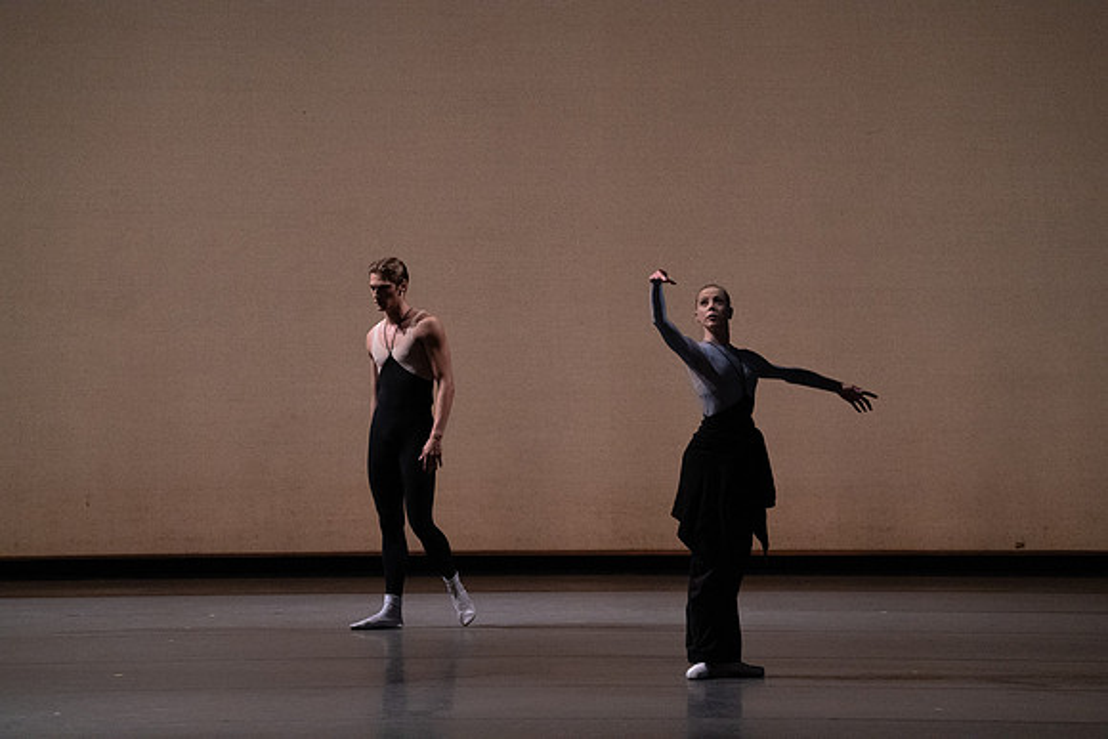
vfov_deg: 7.0
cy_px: 370
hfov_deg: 10.4
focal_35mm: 197
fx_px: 6064
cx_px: 554
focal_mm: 197
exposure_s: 1/500
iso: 12800
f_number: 6.3
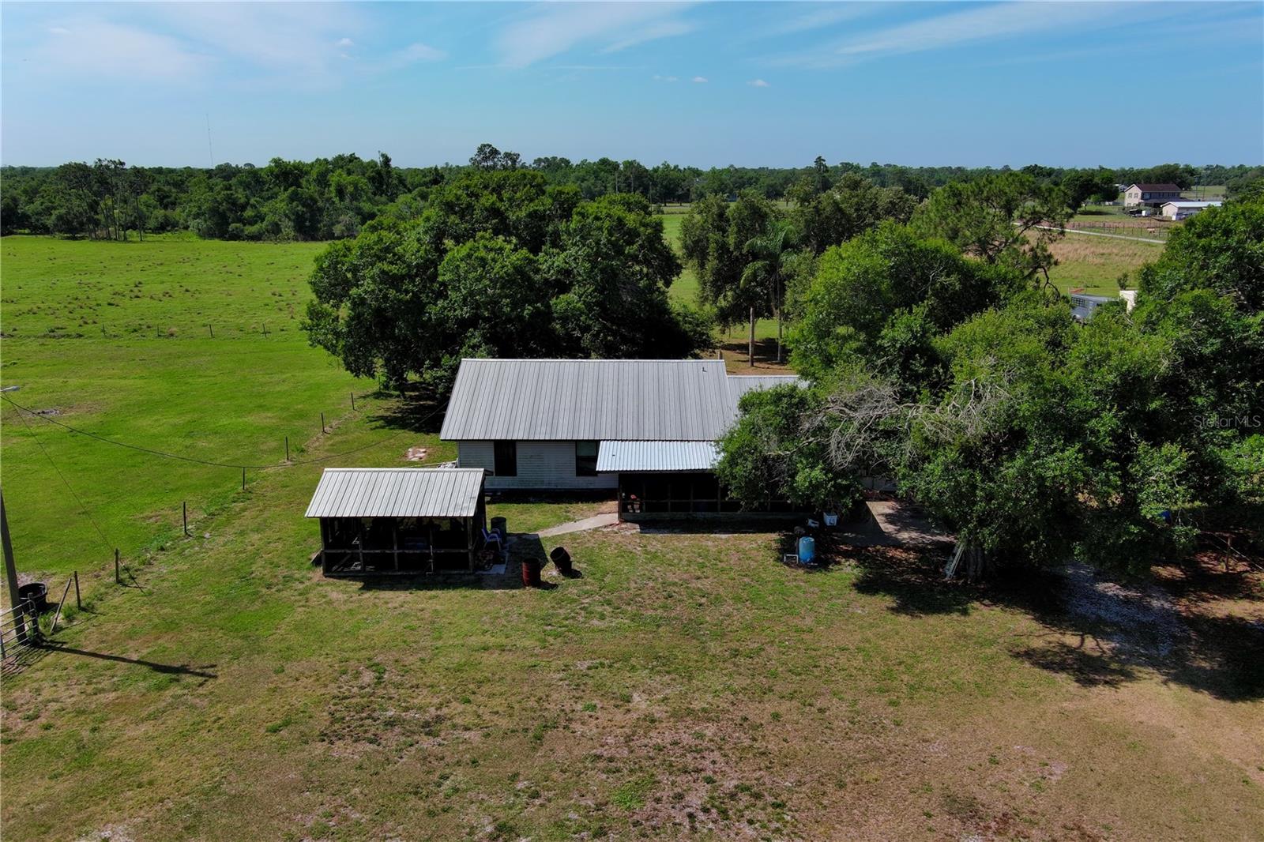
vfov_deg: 44.9
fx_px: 1018
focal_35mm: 29
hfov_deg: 63.7
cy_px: 421
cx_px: 632
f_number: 9
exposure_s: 1/320
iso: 100
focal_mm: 10.57
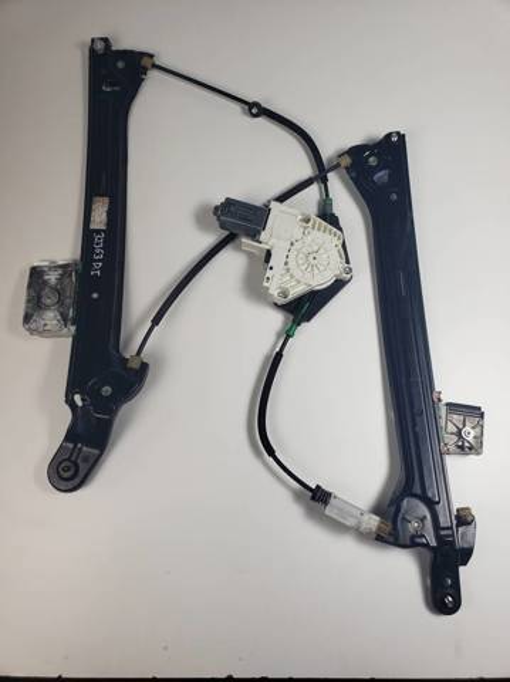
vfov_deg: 67.4
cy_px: 341
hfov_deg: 53.0
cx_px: 255
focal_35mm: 26
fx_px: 512
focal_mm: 4.3
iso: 50
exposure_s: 1/201
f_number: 2.4
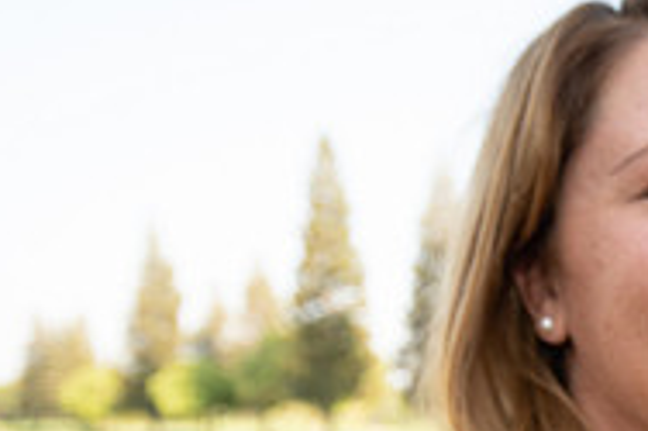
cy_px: 429
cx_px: 813
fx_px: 1223
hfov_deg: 25.9
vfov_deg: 19.4
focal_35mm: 68
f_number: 4
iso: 200
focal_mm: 22
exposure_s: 1/250
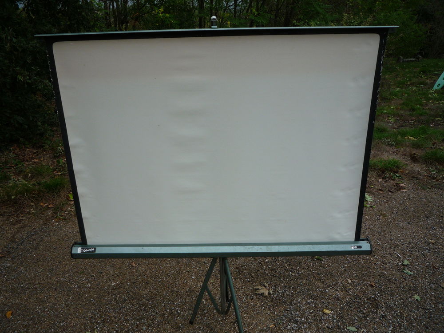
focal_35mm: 30
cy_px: 166
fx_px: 385
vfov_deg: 46.8
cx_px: 222
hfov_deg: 60.0
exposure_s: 1/100
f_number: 4
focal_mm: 5.2
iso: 100
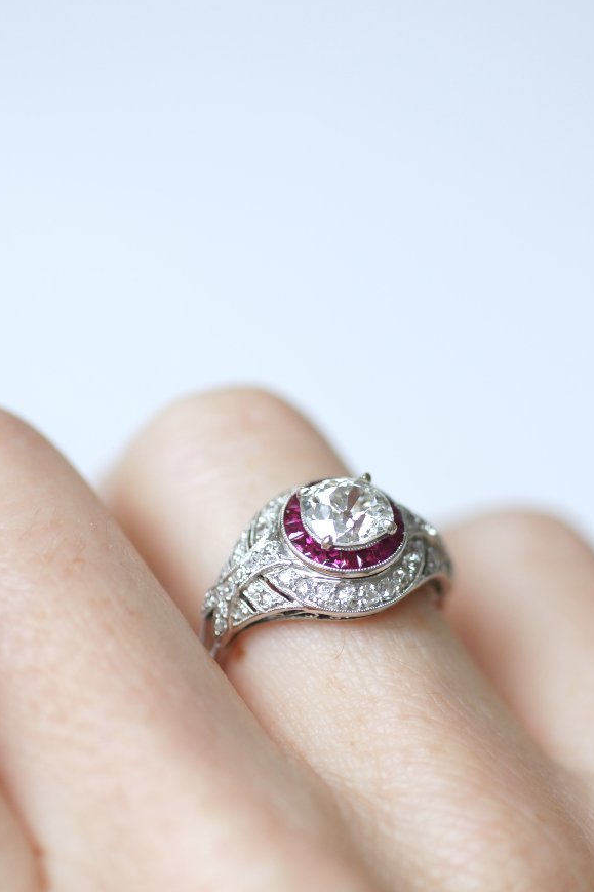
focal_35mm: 145
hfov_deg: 9.5
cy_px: 588
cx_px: 335
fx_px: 3590
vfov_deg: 14.1
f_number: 2.8
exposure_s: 1/125
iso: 200
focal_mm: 70
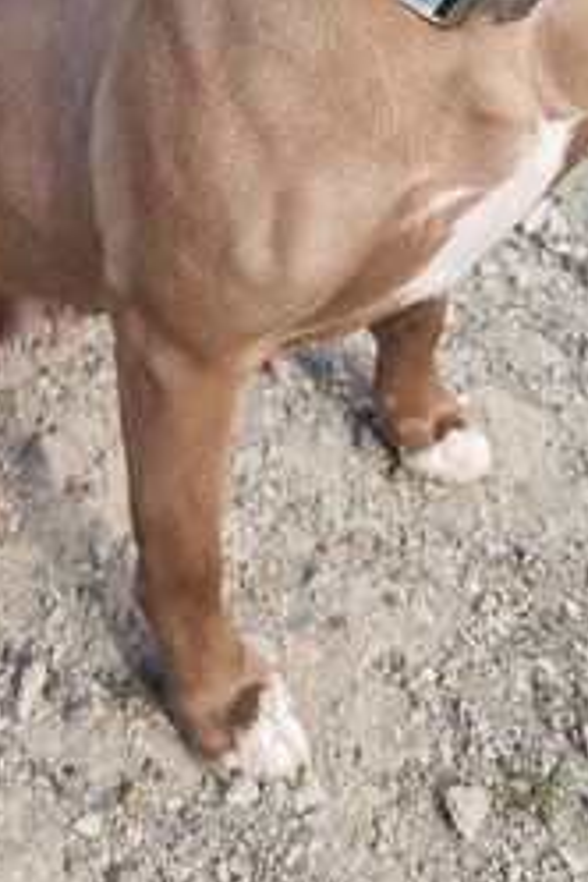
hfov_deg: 21.2
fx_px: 1568
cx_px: 237
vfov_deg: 28.1
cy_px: -129
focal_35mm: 64
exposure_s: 1/317
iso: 12
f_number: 1.8
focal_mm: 6.4
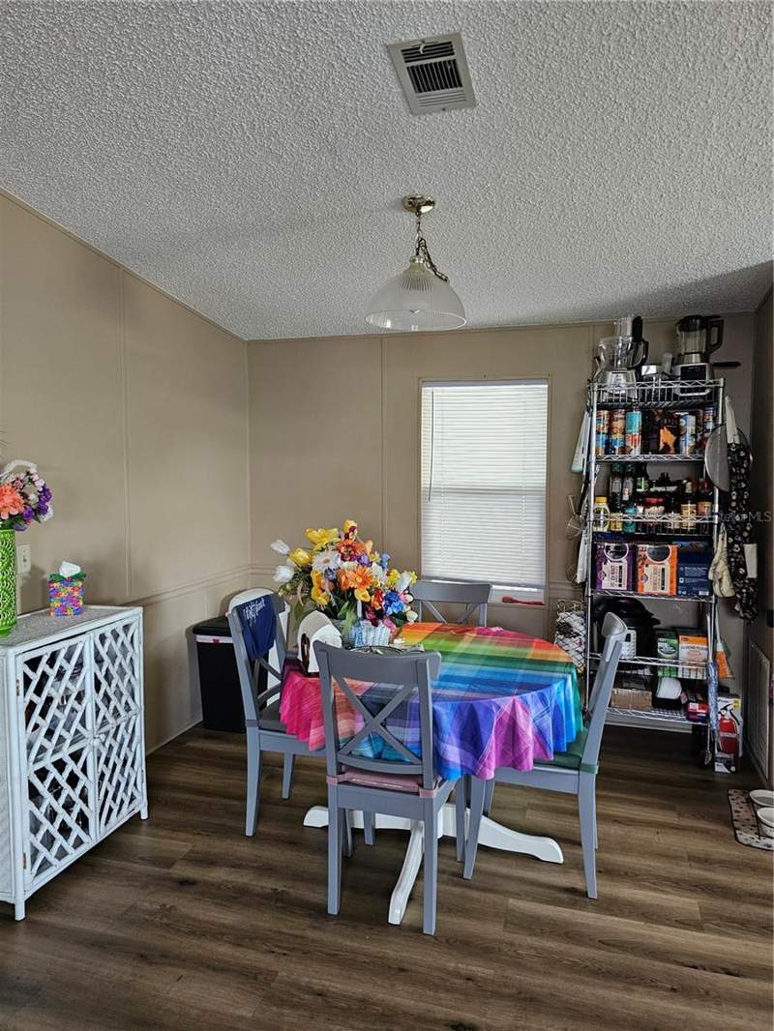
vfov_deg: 73.9
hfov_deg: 58.9
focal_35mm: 23
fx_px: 685
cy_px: 516
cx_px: 387
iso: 400
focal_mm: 6.3
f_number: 1.7
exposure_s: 1/120
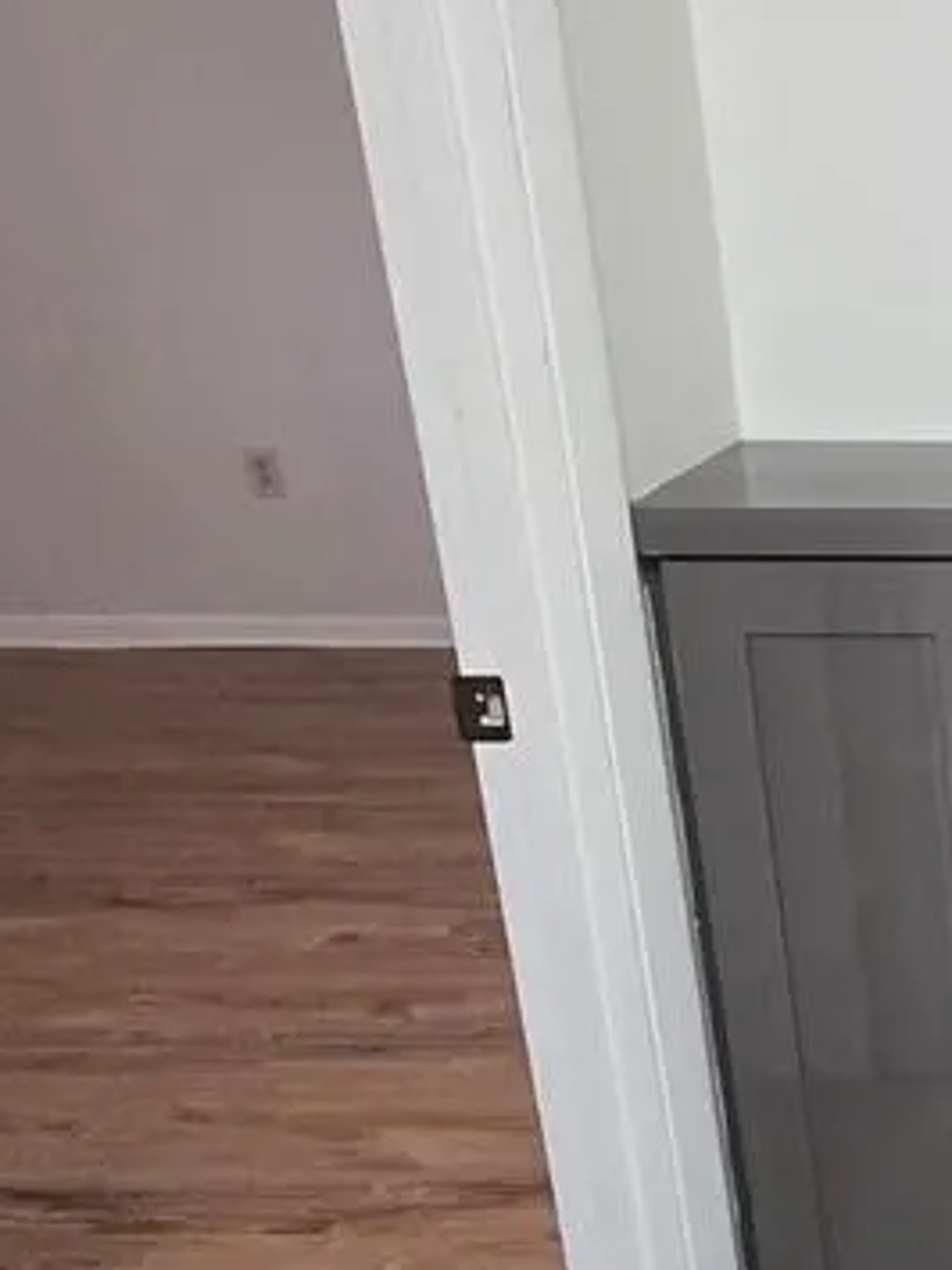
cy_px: 651
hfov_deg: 25.1
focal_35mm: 44
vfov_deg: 43.0
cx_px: 1424
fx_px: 1614
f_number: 2.2
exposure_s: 1/60
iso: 200
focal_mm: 2.2
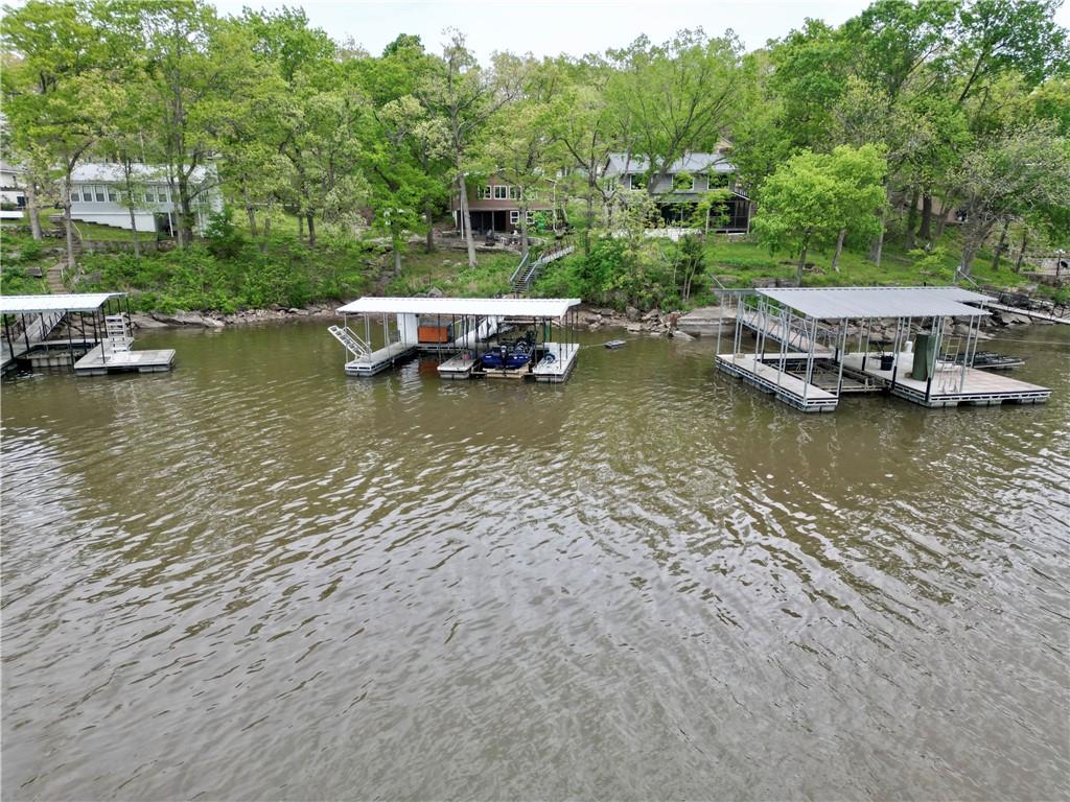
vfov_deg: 56.8
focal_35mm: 24
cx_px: 535
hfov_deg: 71.6
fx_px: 742
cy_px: 401
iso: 200
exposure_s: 1/1250
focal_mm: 6.72
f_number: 1.7
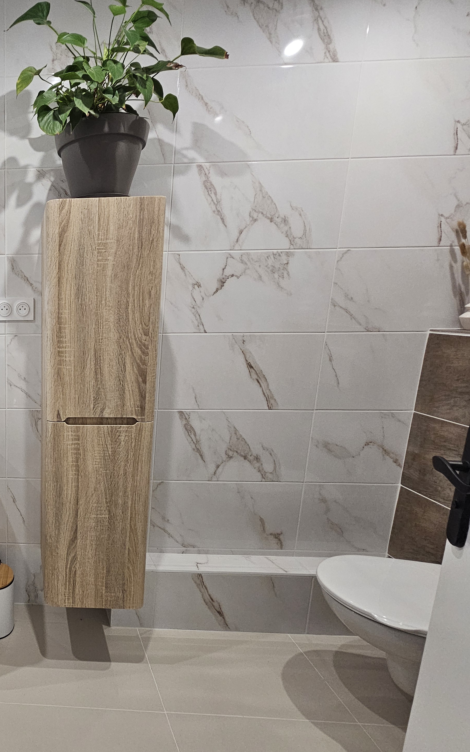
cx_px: -11
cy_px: 385
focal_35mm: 19
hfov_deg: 49.4
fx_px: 389
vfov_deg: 88.0
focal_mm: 2.2
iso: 250
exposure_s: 1/50
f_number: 2.2
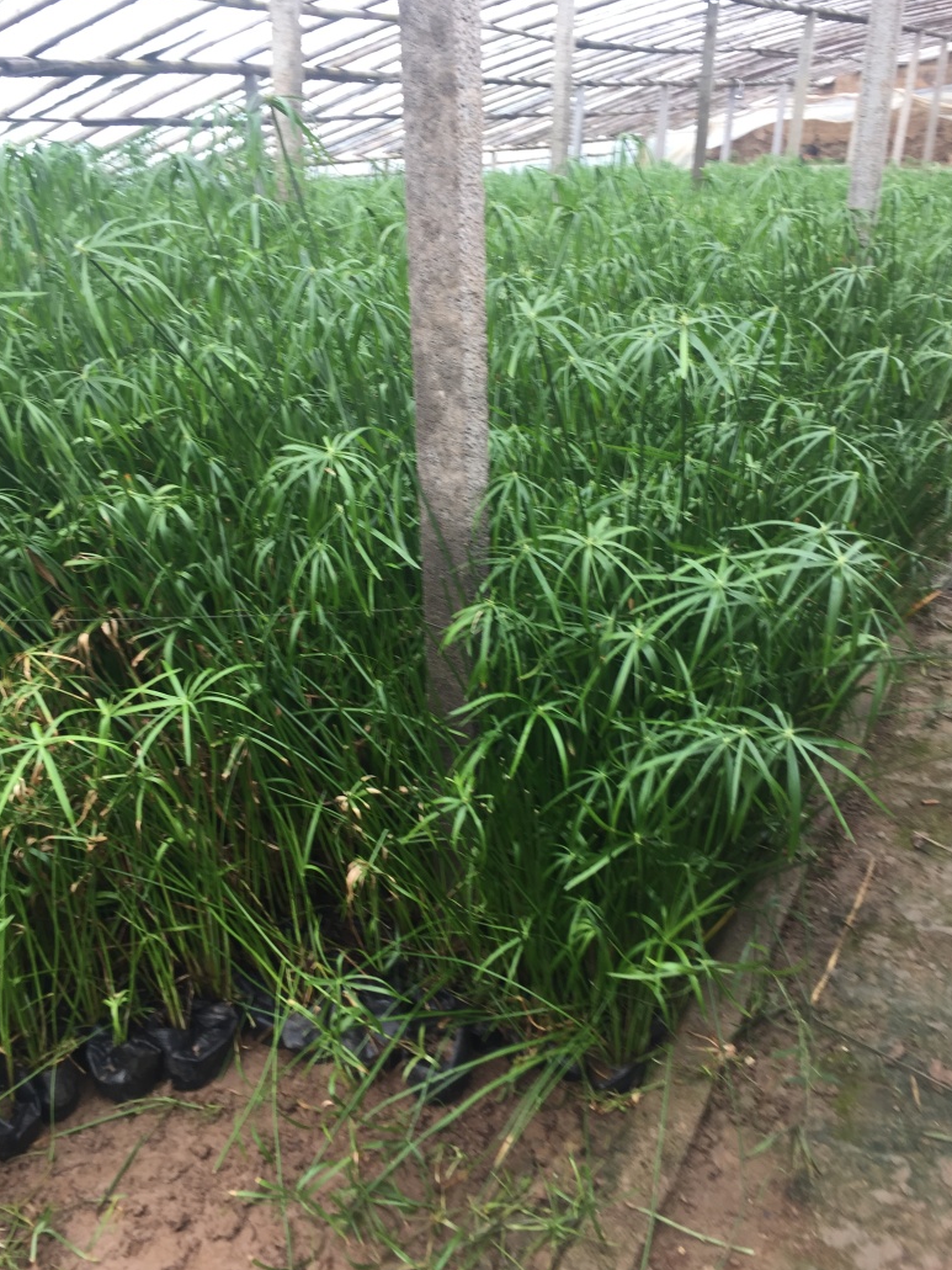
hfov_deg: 46.8
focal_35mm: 30
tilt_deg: -24.1
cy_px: 623
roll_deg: +0.8
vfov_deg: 60.0
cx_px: 468
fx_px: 1100
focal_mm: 4.15
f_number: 2.2
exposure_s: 1/50
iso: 32
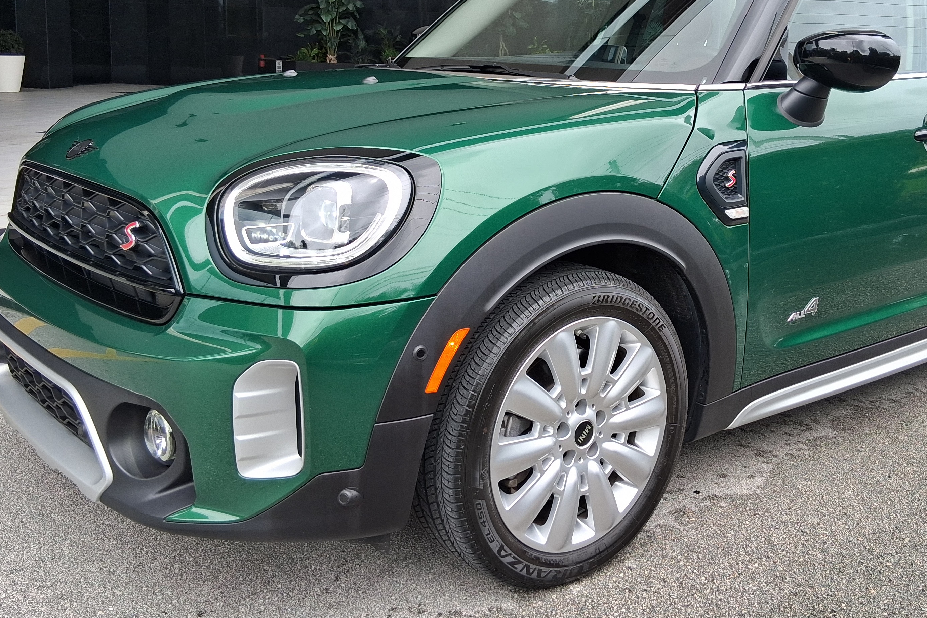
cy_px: 211
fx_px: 1030
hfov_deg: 48.1
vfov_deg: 33.1
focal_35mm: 40
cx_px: 561
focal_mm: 3.98
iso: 25
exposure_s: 1/125
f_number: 1.8
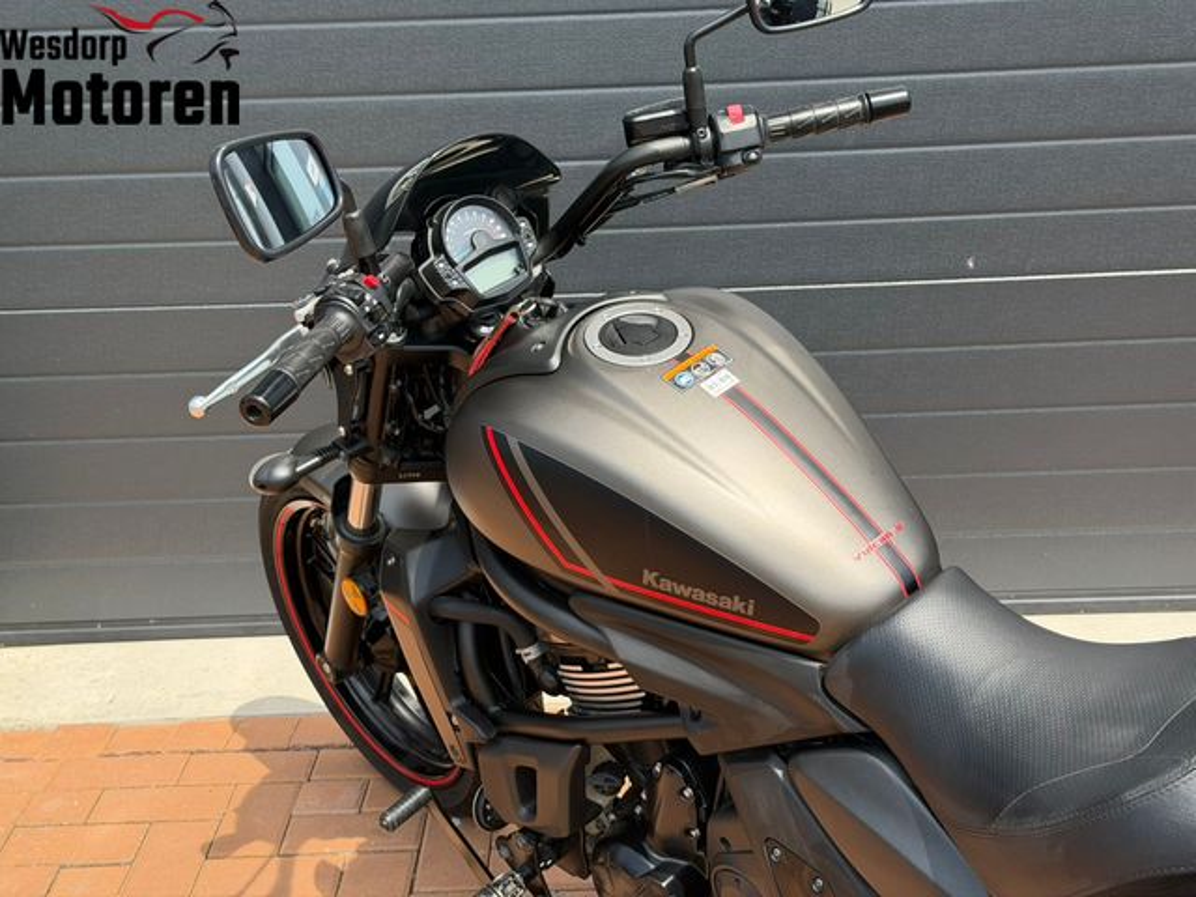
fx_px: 1658
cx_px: 598
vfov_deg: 30.3
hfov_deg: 39.7
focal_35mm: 48
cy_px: 448
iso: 100
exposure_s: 1/1980
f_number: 1.78
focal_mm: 6.76
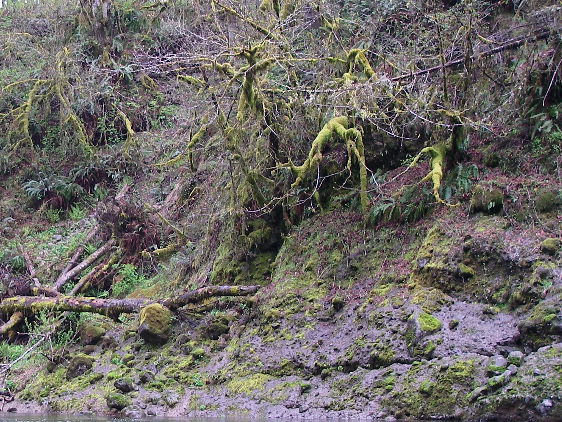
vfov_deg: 21.0
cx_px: 47
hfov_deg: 26.7
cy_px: 239
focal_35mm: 70
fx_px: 1137
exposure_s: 1/50
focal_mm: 6.3
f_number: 3.3
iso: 64
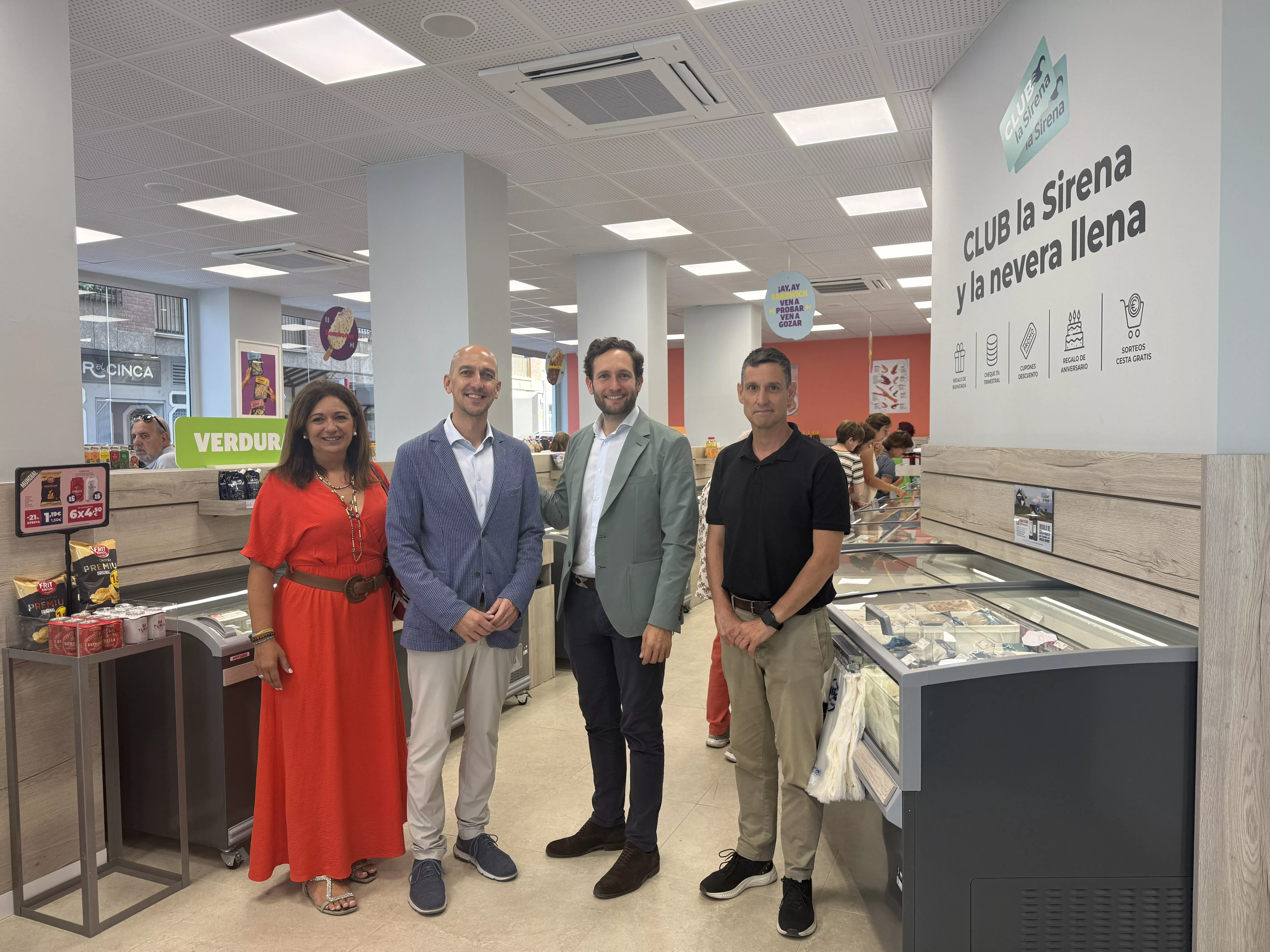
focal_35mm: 24
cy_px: 476
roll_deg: +0.4
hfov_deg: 71.6
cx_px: 635
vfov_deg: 56.8
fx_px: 881
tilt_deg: -1.4
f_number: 1.78
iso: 64
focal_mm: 6.76
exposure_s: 1/100
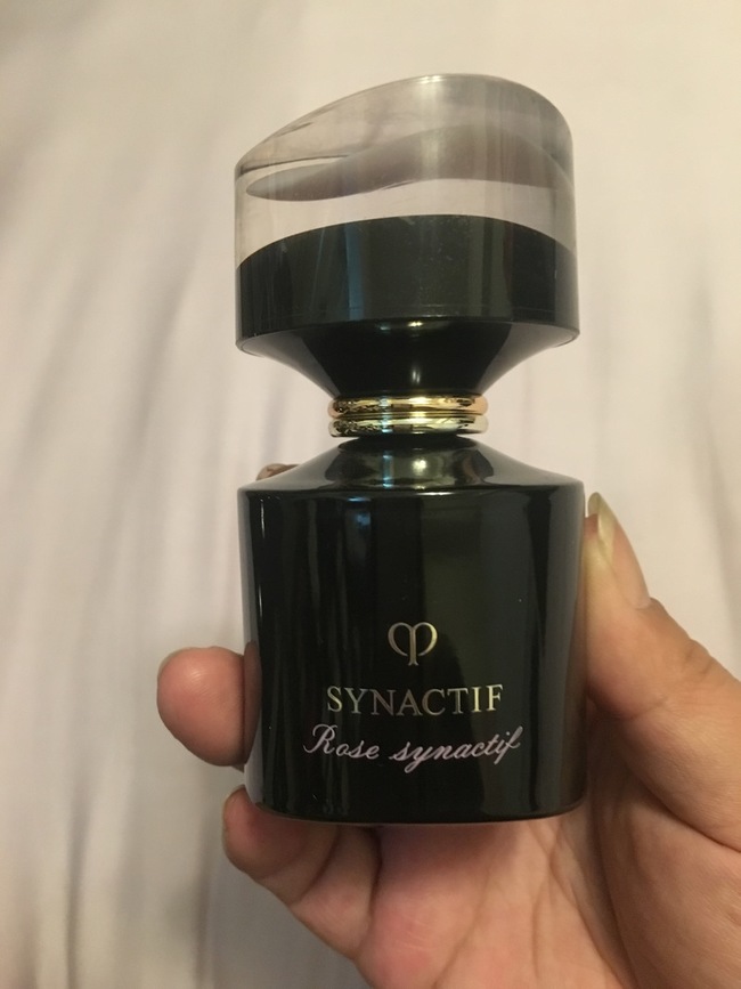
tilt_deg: -56.2
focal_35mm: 29
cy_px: 494
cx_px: 370
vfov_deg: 61.7
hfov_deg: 48.2
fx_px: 828
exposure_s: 1/15
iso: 500
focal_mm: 4.15
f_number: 2.2
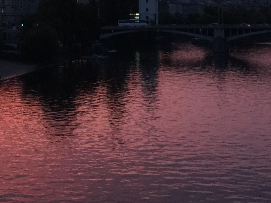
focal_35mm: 89
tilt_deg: +2.8
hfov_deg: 20.6
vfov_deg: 16.2
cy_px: -10
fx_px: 697
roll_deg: -0.8
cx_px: -49
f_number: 2.2
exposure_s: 1/33
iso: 40
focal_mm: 4.15
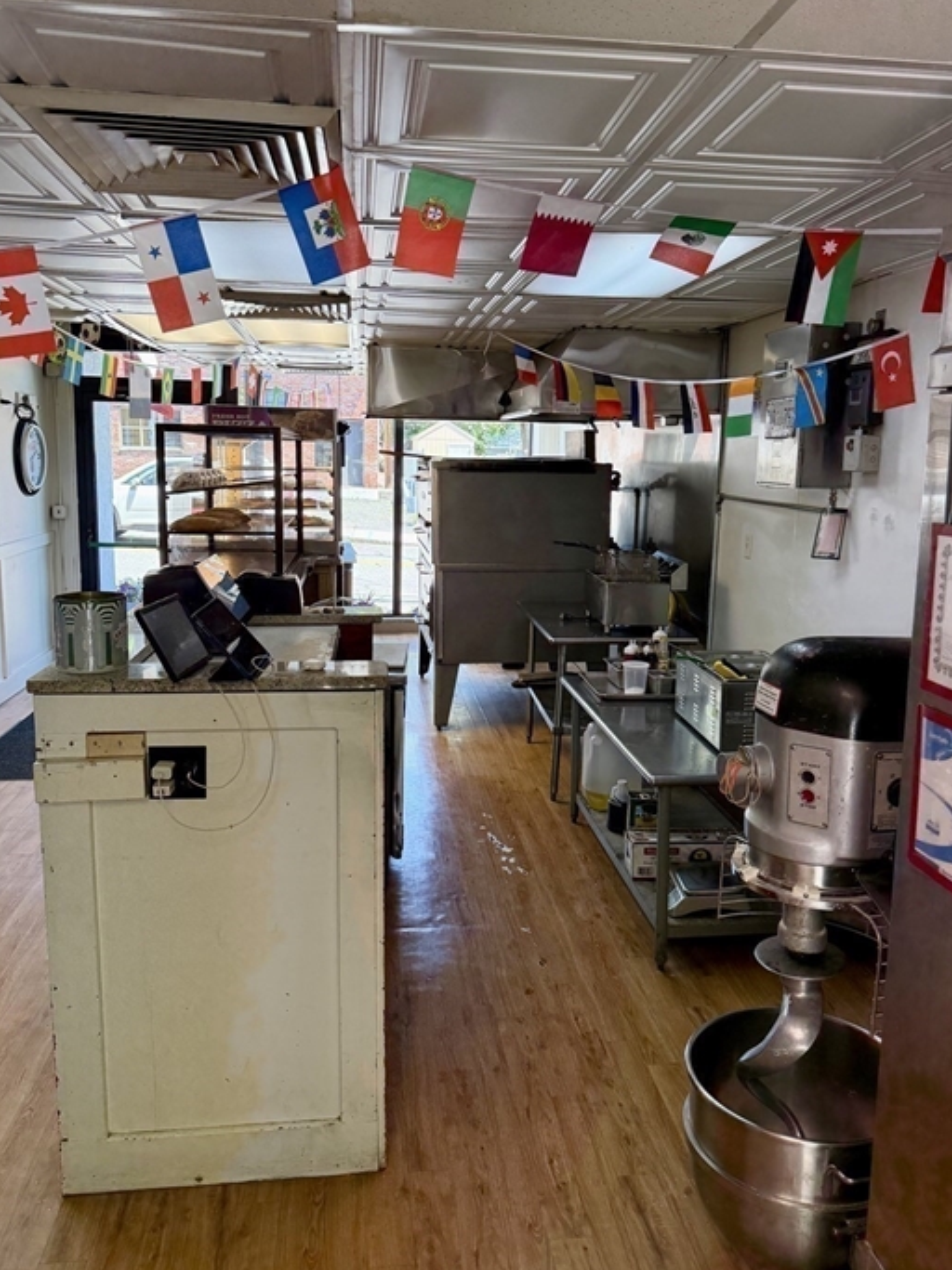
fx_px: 990
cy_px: 604
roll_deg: -2.2
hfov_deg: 51.3
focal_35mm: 27
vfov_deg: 65.3
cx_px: 496
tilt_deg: -8.9
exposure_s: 1/229
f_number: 1.78
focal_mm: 6.76
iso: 200
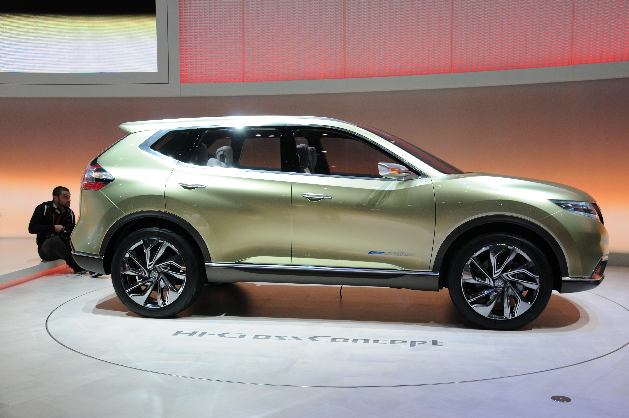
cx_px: 314
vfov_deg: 34.1
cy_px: 209
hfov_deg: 49.6
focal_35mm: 39
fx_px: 681
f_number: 6.7
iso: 400
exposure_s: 1/180
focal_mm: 26
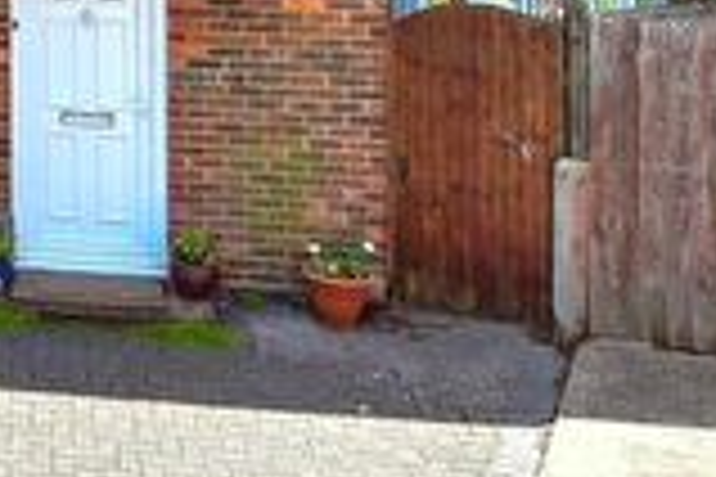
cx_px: -392
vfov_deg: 19.0
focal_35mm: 66
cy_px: -160
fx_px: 1313
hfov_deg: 23.5
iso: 250
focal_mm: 10
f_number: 8
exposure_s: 1/80
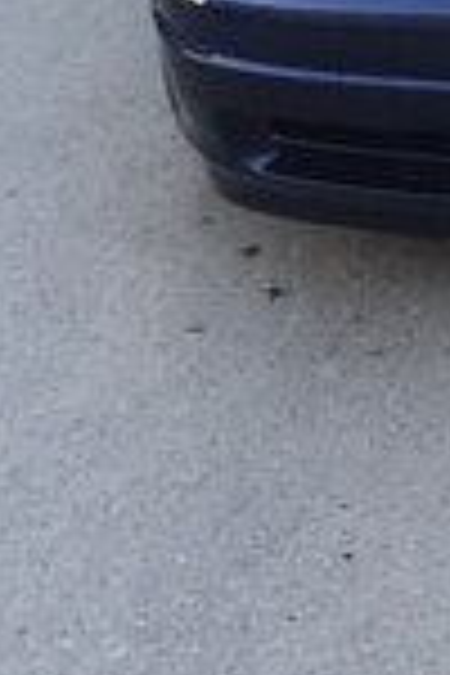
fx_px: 1875
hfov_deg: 12.9
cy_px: -158
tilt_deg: -21.8
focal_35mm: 100
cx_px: 680
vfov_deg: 19.1
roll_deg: +0.1
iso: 64
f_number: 2.2
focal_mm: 4.15
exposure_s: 1/33
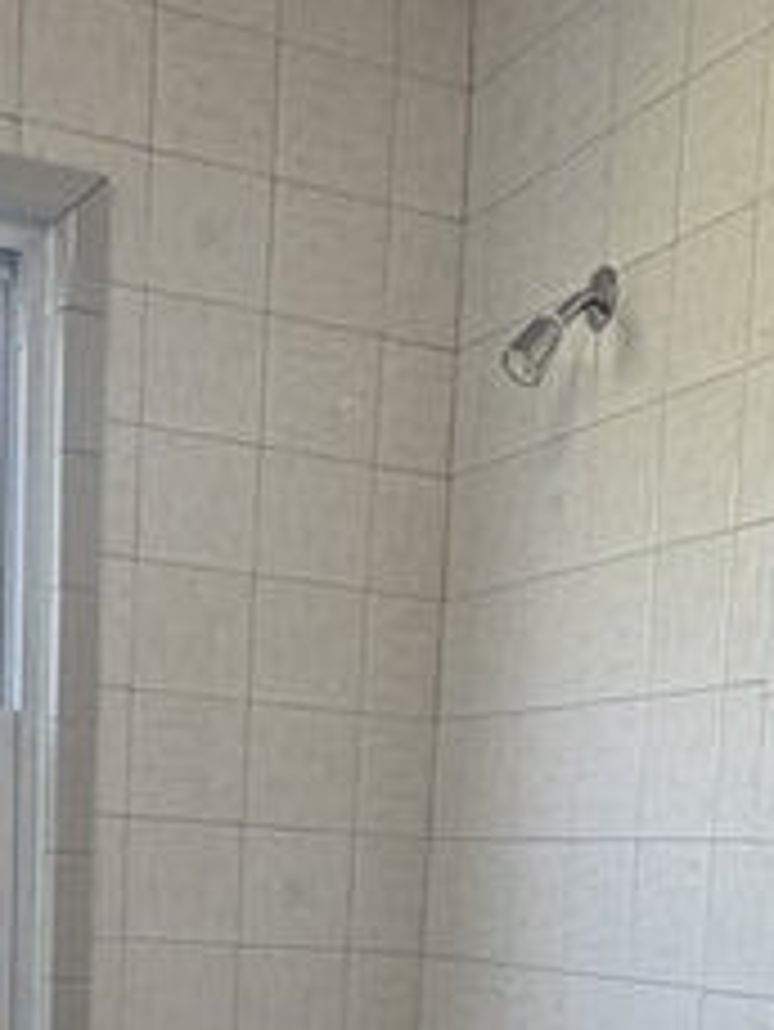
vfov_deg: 25.9
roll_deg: -3.4
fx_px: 1966
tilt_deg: -11.5
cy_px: 1268
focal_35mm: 66
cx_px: 477
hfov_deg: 22.2
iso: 200
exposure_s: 1/120
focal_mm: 2.22
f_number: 2.2
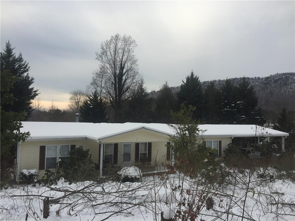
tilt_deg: +2.9
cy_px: 110
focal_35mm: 29
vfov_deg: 48.2
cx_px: 148
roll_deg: -0.7
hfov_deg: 61.7
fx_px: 247
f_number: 2.2
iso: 32
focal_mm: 4.15
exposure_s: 1/860
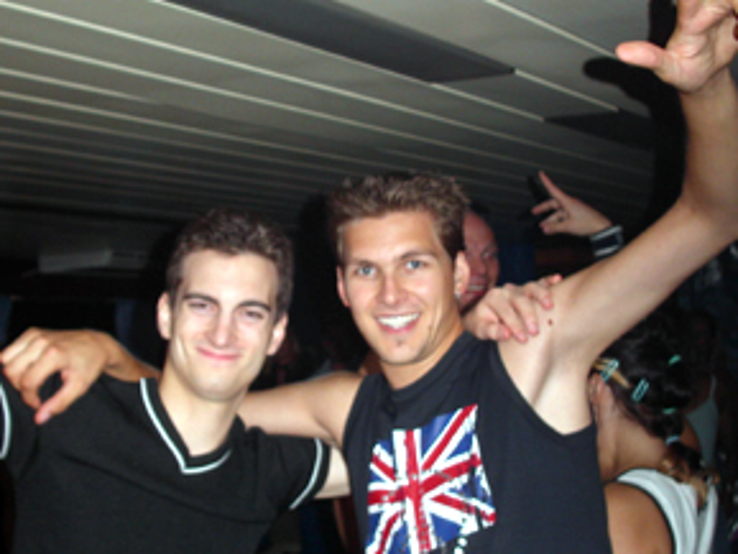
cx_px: 341
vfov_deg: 27.5
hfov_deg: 36.1
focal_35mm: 53
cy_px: 294
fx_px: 1130
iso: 100
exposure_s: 1/30
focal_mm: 7.8
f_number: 2.8
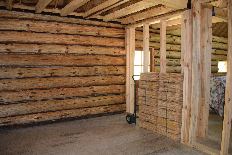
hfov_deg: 67.4
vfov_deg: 47.9
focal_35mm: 27
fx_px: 174
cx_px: 116
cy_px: 78
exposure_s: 1/60
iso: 1600
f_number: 3.5
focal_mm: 18
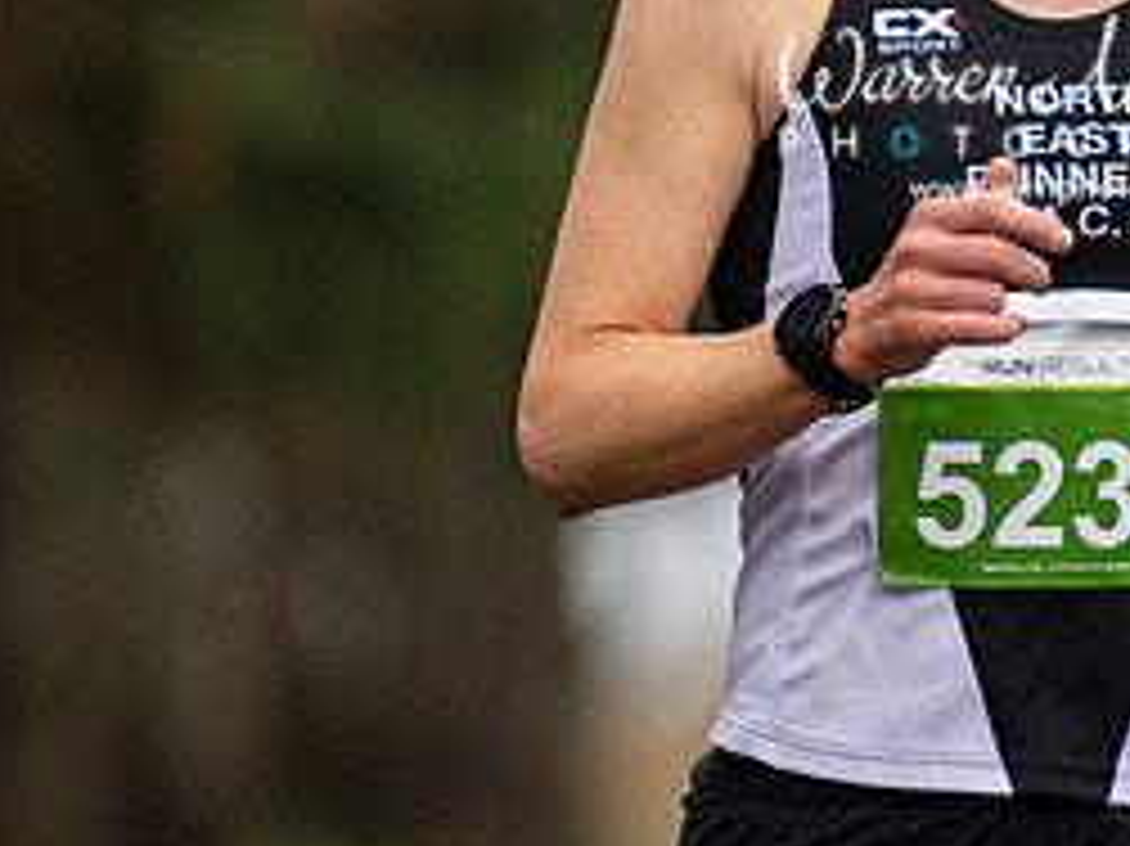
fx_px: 32596
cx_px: 1071
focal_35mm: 999
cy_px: 0
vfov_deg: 1.5
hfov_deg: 2.0
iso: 220
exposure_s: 1/1600
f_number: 2.8
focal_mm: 300
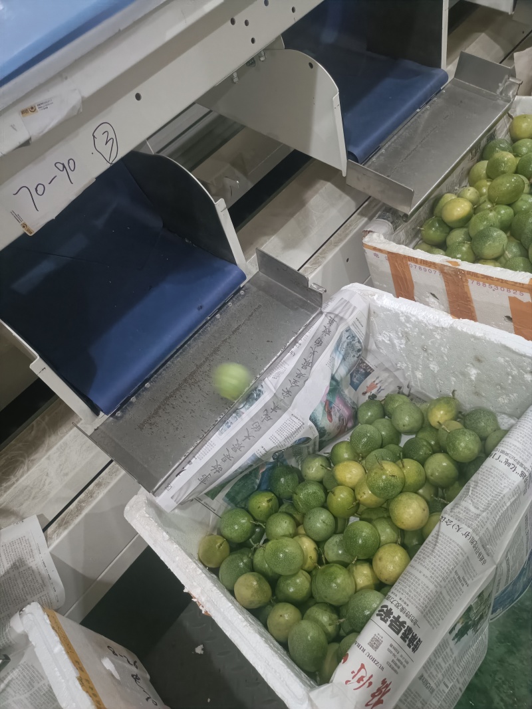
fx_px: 512
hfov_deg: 54.9
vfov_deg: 69.4
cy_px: 354
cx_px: 266
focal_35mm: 25
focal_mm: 4.7
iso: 4155
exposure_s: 1/50
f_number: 1.7
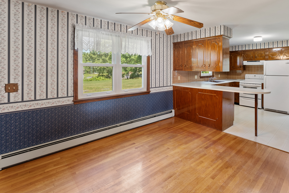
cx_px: 179
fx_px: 144
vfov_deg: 66.5
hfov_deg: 88.4
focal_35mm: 18
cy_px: 73
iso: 800
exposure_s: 1/4
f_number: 8
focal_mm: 14
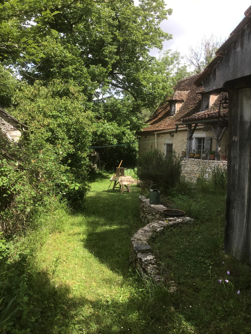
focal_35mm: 31
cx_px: 126
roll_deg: -1.0
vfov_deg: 58.4
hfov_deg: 45.4
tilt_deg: -3.4
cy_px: 167
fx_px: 300
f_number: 2.4
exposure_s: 1/339
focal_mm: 3.3
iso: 25
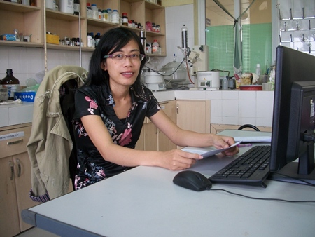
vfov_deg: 40.7
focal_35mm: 35
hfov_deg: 52.6
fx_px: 319
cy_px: 118
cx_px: 158
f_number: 3.1
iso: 160
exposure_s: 1/30
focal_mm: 6.3
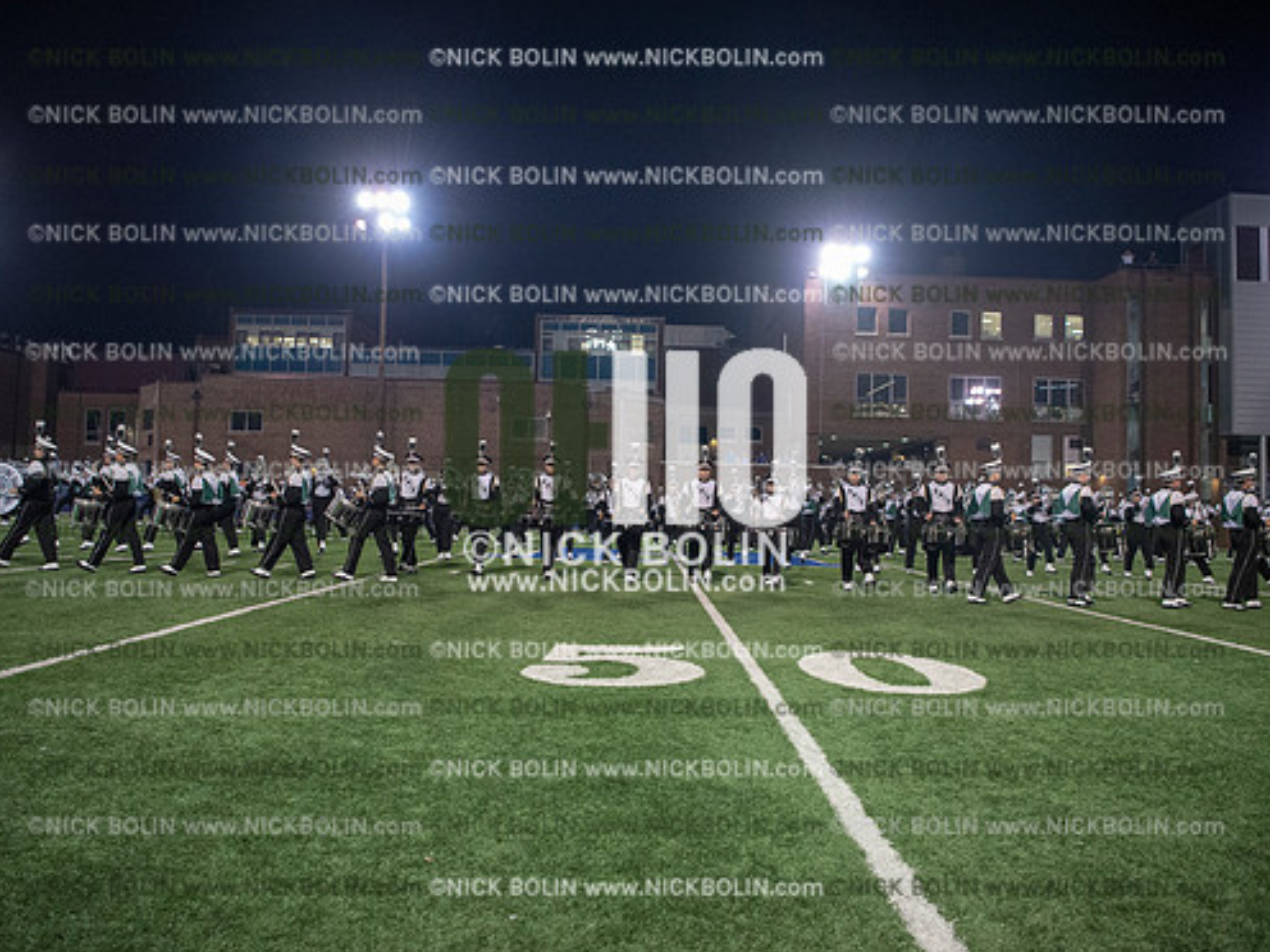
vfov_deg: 51.4
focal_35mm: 27
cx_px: 625
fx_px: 991
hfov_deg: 65.3
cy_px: 472
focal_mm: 24
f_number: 3.2
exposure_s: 1/500
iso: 3200
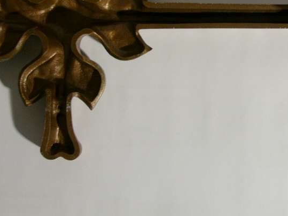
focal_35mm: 76
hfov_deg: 25.3
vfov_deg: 19.0
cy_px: 20
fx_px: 632
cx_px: 227
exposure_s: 1/160
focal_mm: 8.2
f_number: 4.5
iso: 100
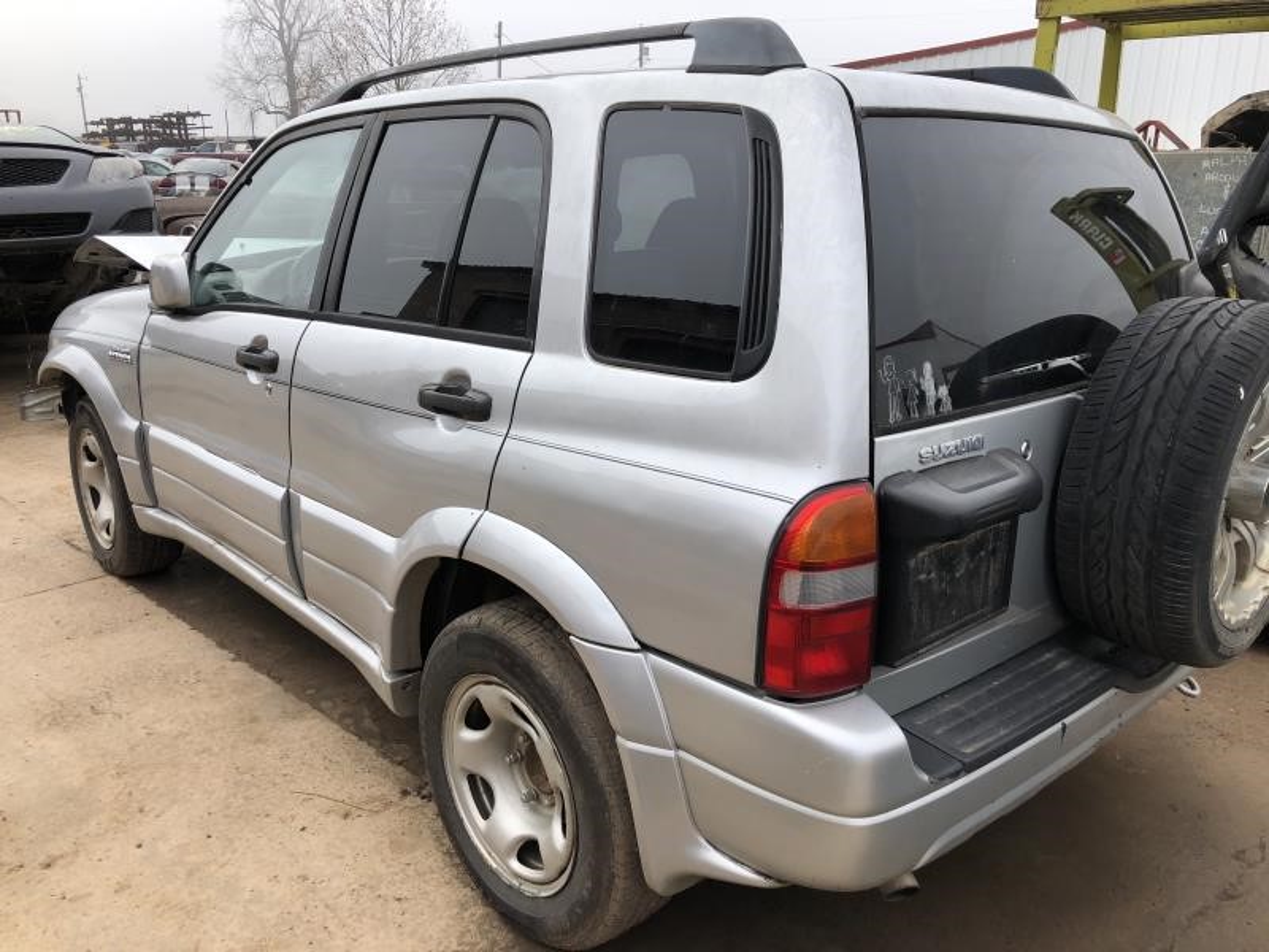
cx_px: 634
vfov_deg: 49.7
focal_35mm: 28
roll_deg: -1.6
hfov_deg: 63.4
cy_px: 476
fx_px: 1026
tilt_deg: -17.0
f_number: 1.8
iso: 20
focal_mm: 3.99
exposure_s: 1/1000
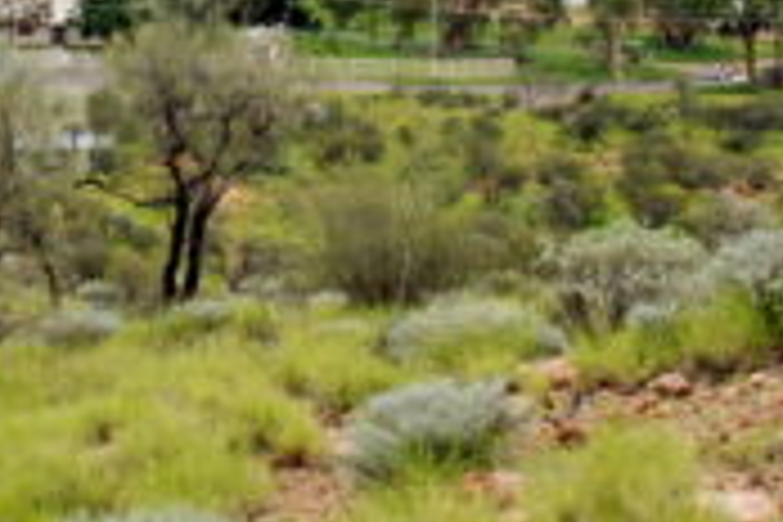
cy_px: 56
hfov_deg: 16.9
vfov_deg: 11.3
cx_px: 220
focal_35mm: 121
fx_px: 2632
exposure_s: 1/200
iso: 100
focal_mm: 28
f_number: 7.1
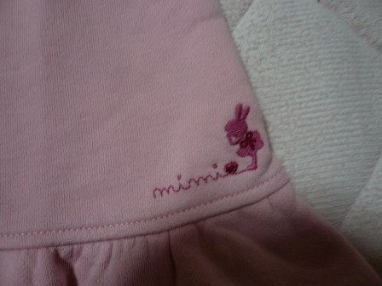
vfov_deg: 49.7
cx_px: 191
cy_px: 143
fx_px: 309
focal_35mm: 28
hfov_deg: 63.4
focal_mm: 4.6
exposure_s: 1/15
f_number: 2.8
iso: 125
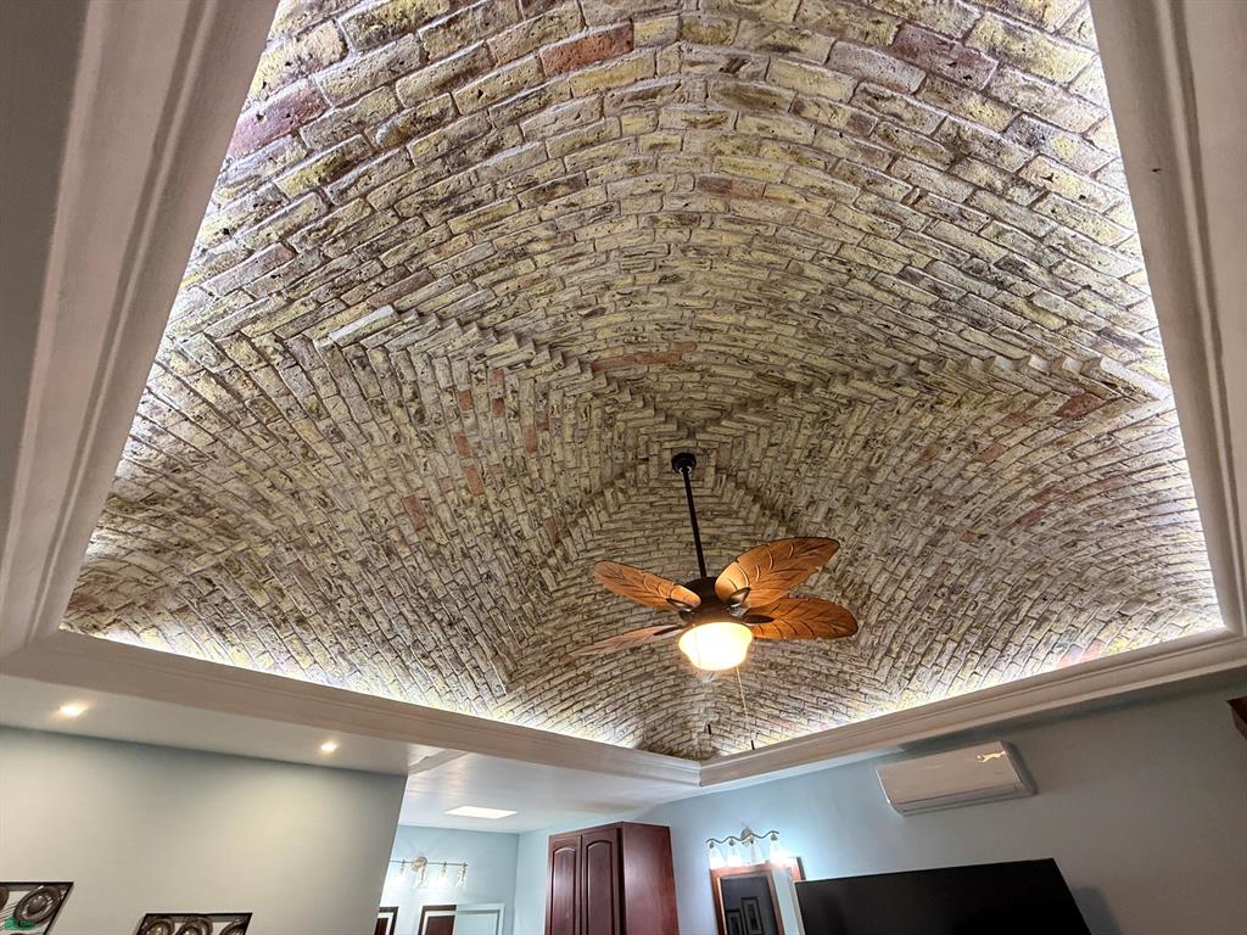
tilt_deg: +42.8
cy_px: 468
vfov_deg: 85.7
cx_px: 624
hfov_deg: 102.1
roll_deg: +2.3
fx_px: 504
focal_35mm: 14
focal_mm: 2.22
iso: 250
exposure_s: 1/60
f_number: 2.2
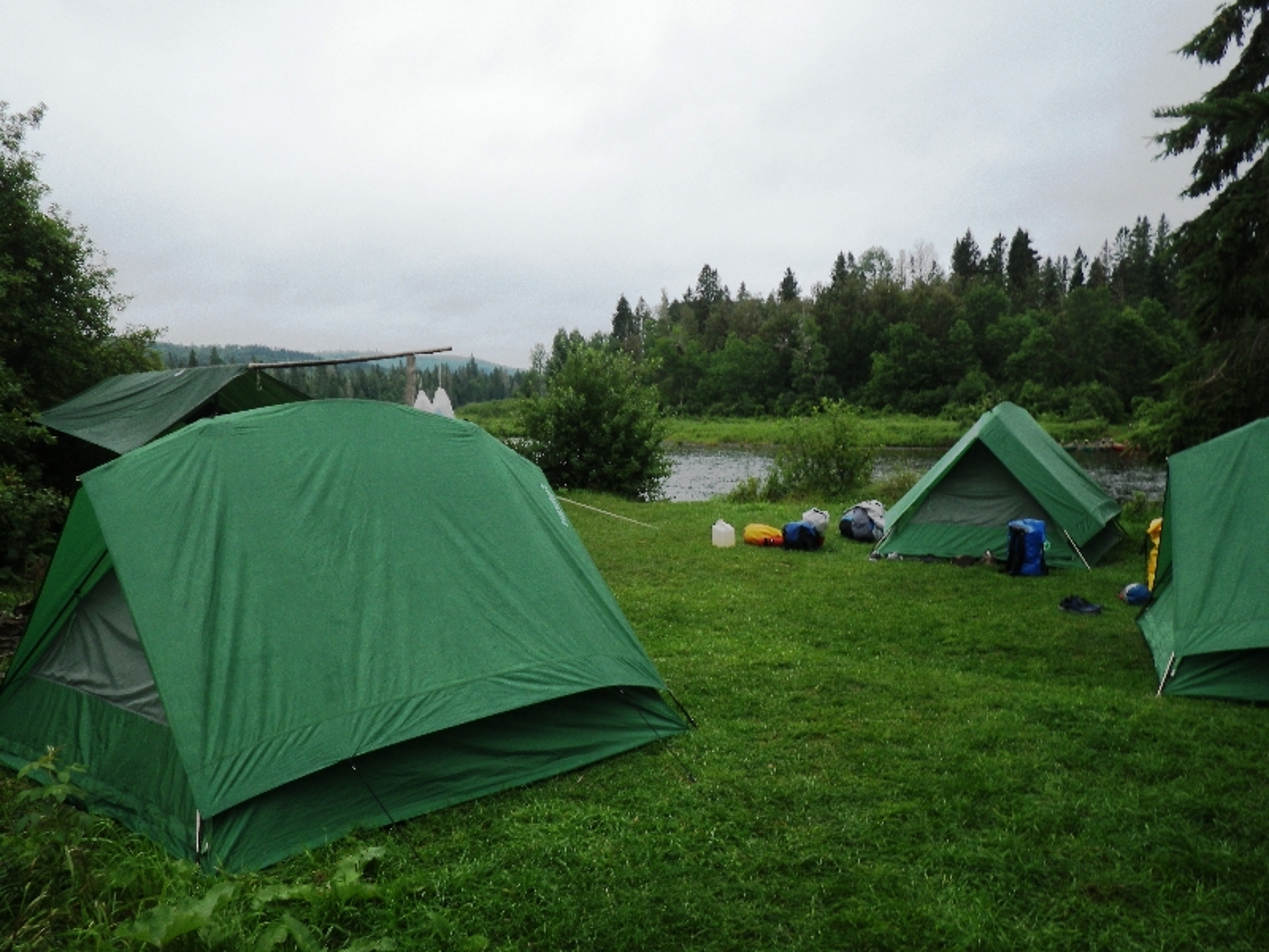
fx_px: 1026
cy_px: 476
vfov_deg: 49.7
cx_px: 634
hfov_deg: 63.4
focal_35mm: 28
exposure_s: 1/60
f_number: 3.5
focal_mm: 5
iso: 80
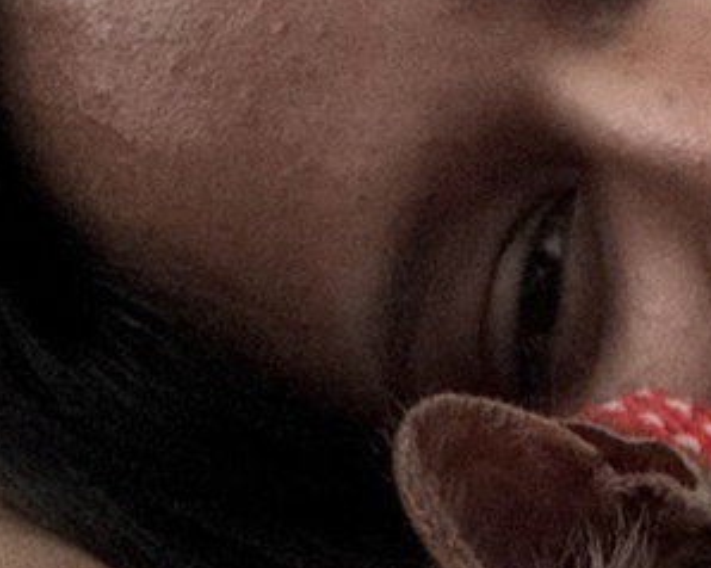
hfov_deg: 15.4
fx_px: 2481
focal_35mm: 118
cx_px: 954
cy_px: 780
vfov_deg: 12.6
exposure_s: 1/25
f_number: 1.9
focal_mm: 2.69
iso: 320
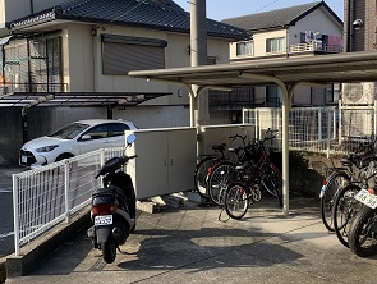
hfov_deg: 42.6
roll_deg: +0.2
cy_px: 141
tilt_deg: -4.2
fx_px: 480
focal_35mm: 44
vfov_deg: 32.9
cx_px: 236
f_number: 1.8
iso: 25
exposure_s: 1/1065
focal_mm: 4.25
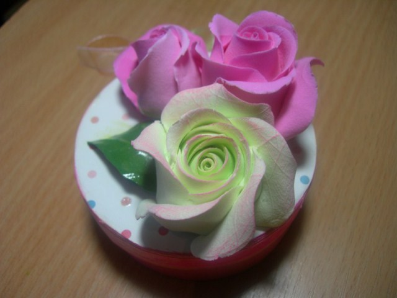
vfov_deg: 37.7
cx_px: 198
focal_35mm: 38
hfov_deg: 49.0
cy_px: 149
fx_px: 436
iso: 50
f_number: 2.8
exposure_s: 1/36.3
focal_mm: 7.8
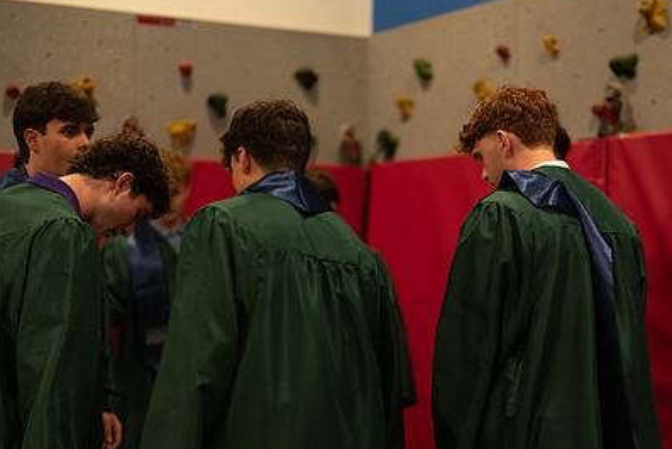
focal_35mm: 73
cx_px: 472
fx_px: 1363
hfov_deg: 27.4
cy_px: 253
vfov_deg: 18.7
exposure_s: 1/400
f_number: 1.2
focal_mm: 50
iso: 2500
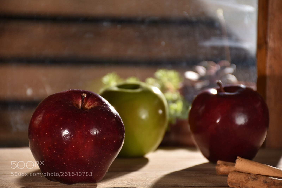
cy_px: 94
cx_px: 141
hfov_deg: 14.4
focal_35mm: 142
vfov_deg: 9.6
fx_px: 1116
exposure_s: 1/200
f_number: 5.6
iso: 100
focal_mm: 95
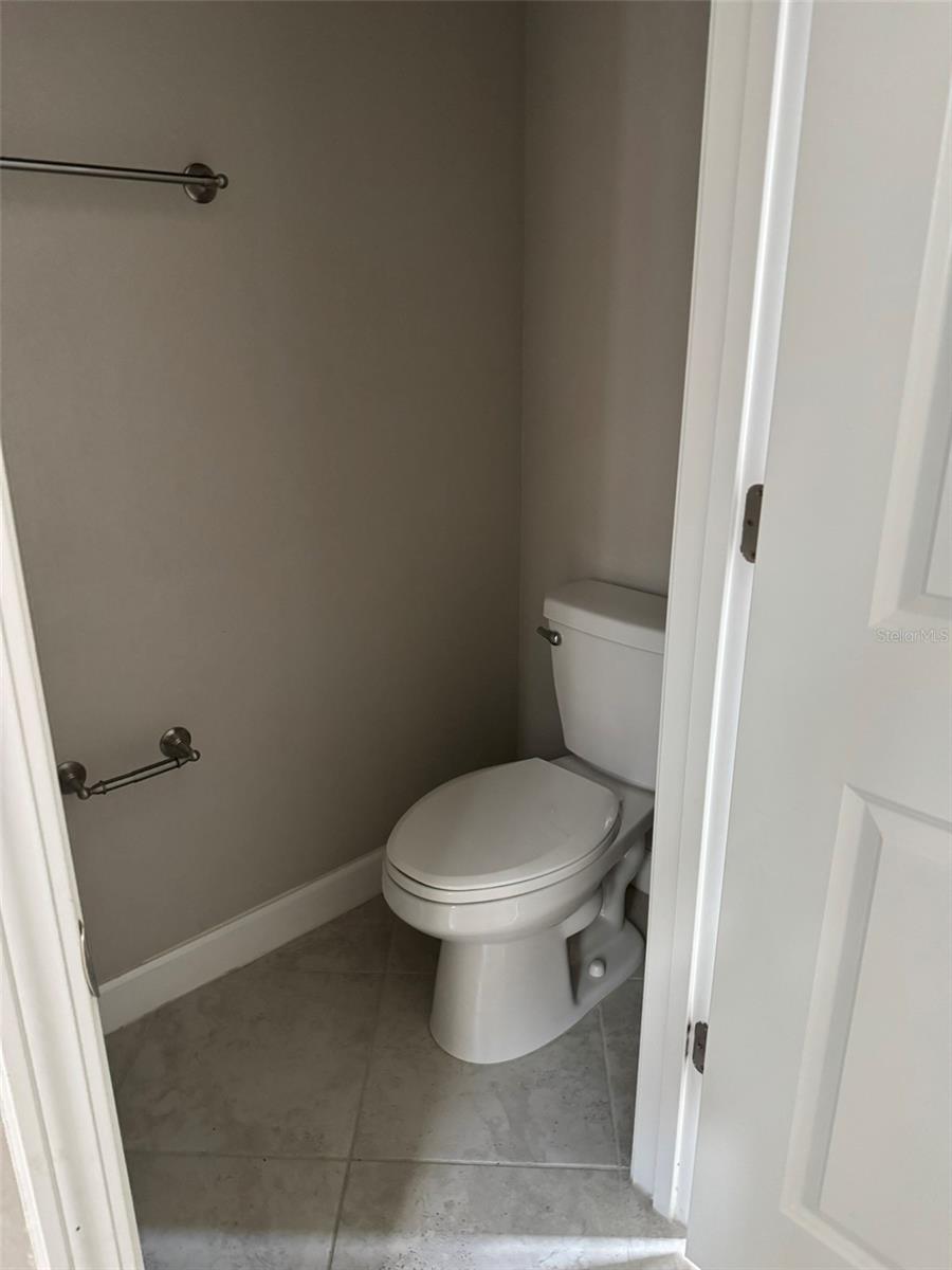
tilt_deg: -18.2
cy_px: 635
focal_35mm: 24
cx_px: 476
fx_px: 880
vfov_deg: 71.6
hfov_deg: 56.8
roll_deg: +1.2
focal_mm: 6.76
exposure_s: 1/60
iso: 800
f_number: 1.78
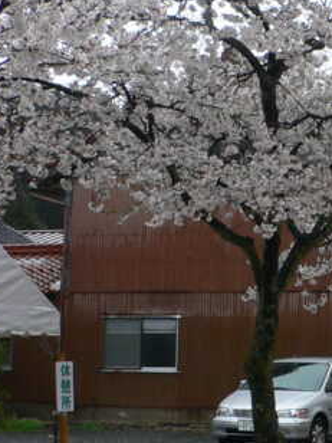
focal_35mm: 91
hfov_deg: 14.8
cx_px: 532
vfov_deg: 21.5
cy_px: 253
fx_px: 1164
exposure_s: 1/125
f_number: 4
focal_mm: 4.6
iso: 80
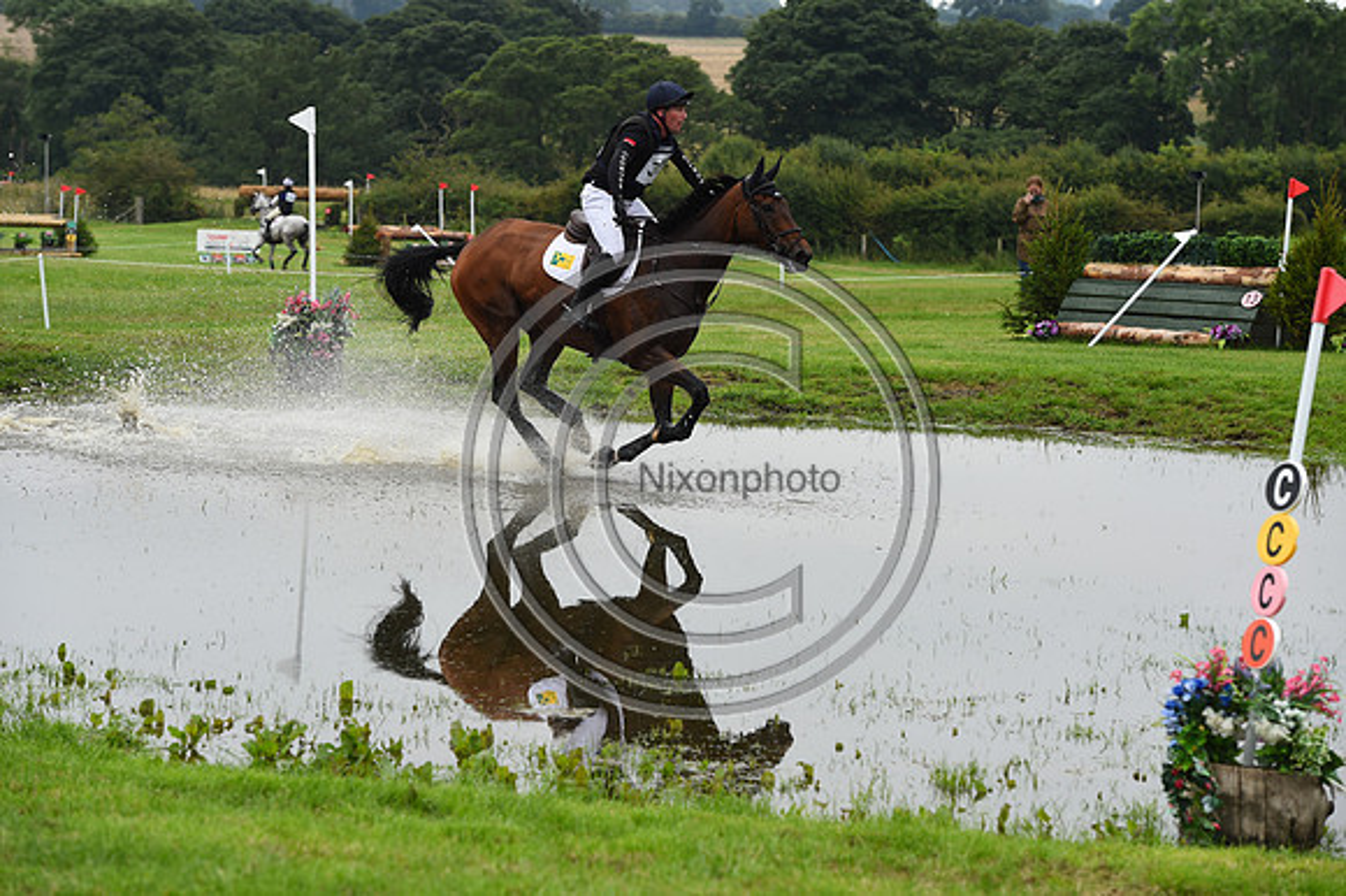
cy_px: 448
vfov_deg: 11.2
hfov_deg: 16.8
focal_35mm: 122
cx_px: 673
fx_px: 4559
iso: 560
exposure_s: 1/1250
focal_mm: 122
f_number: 5.6
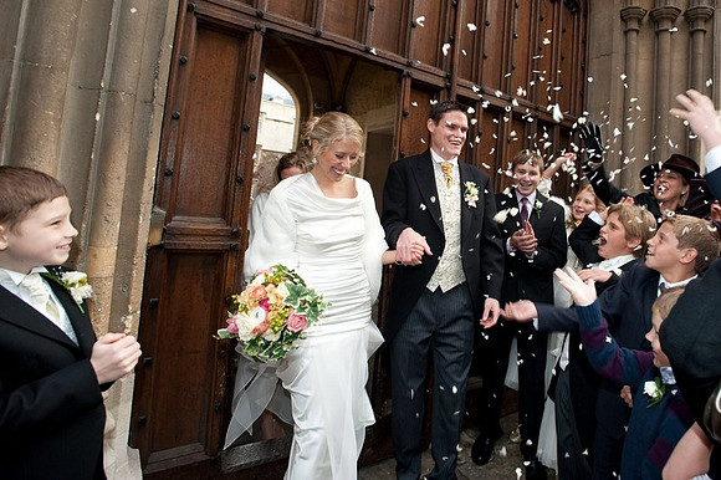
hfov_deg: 93.3
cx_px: 360
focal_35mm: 17
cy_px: 240
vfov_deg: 70.4
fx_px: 340
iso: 400
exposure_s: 1/125
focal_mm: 17
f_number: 5.6
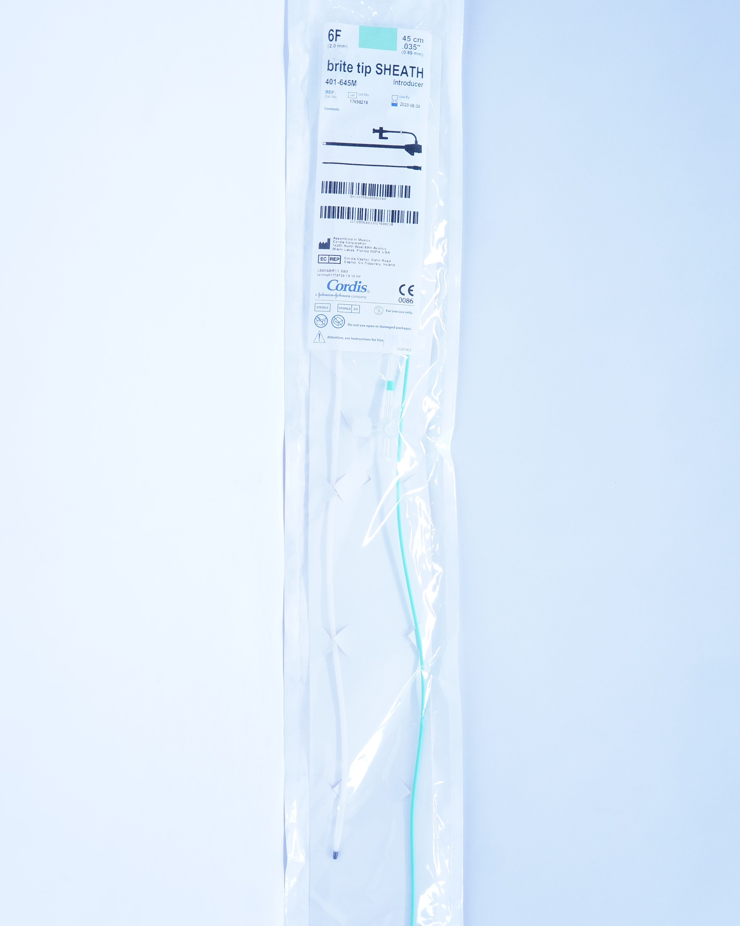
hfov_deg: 39.2
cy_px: 401
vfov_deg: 47.8
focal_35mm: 38
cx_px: 368
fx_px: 1040
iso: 800
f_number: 5.6
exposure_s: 1/160
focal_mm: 22
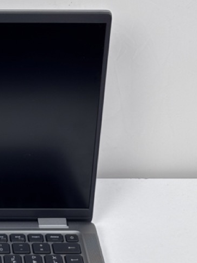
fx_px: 1046
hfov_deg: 10.5
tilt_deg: -33.8
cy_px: 166
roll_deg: -1.8
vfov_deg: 14.3
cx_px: -62
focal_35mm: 138
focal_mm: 5.96
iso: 25
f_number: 1.6
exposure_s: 1/104
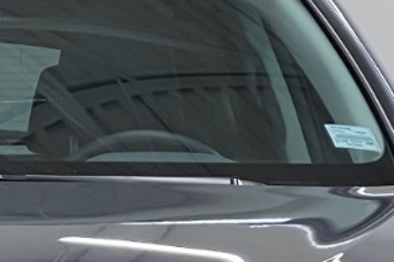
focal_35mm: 438
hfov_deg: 4.7
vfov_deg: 3.1
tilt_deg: -2.5
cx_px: -78
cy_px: 402
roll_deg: +0.0
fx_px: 4791
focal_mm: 9
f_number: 2.8
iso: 125
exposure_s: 1/120
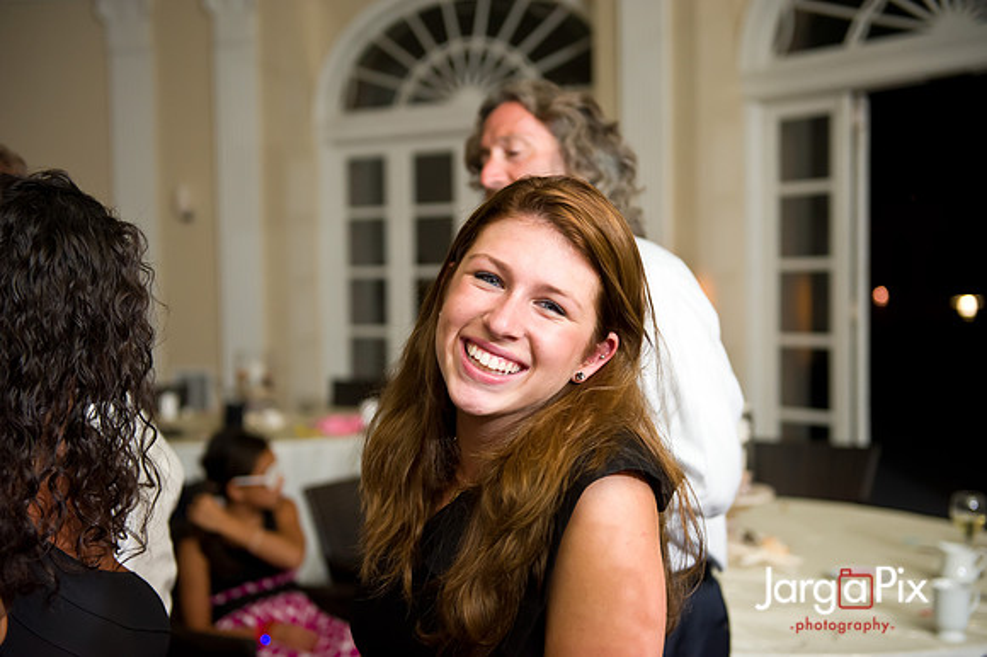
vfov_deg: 28.0
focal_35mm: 48
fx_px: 1315
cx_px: 494
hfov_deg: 41.1
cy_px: 328
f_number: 3.2
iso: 1600
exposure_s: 1/125
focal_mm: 48
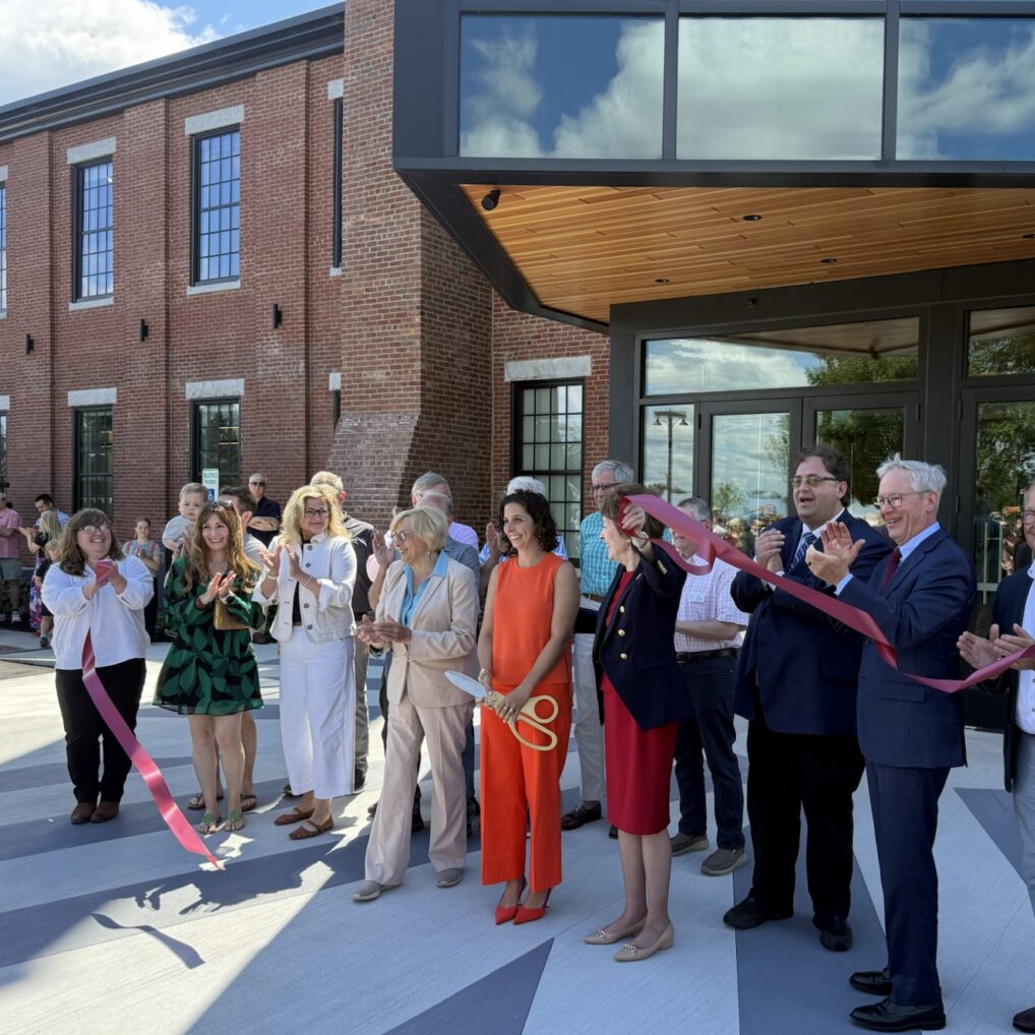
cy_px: 541
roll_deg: -1.1
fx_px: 1082
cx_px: 643
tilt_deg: -0.3
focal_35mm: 32
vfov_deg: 51.1
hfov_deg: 50.6
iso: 100
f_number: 1.78
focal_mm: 6.76
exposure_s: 1/1075
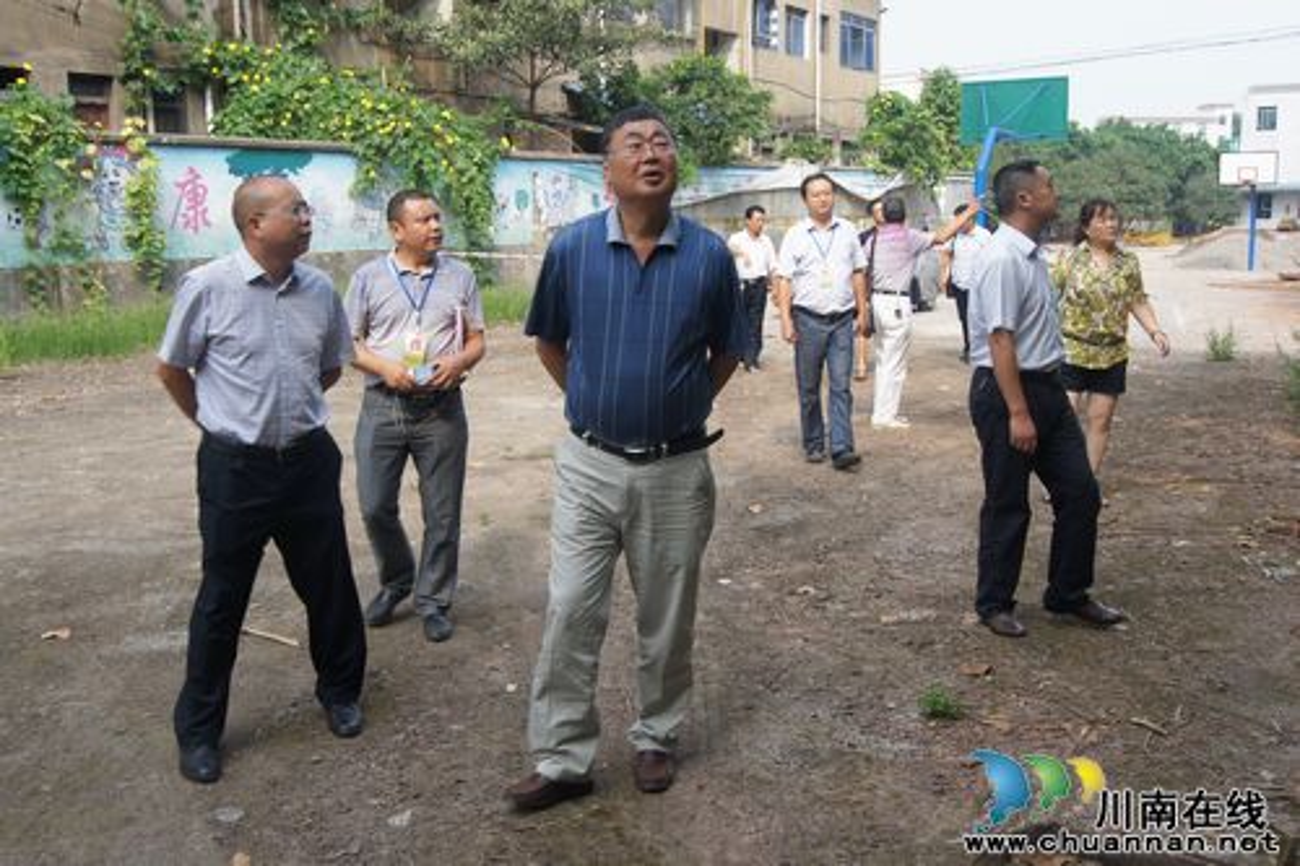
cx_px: 650
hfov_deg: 53.1
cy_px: 433
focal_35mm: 36
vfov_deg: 36.8
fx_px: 1299
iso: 200
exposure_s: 1/100
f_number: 11
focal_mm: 24
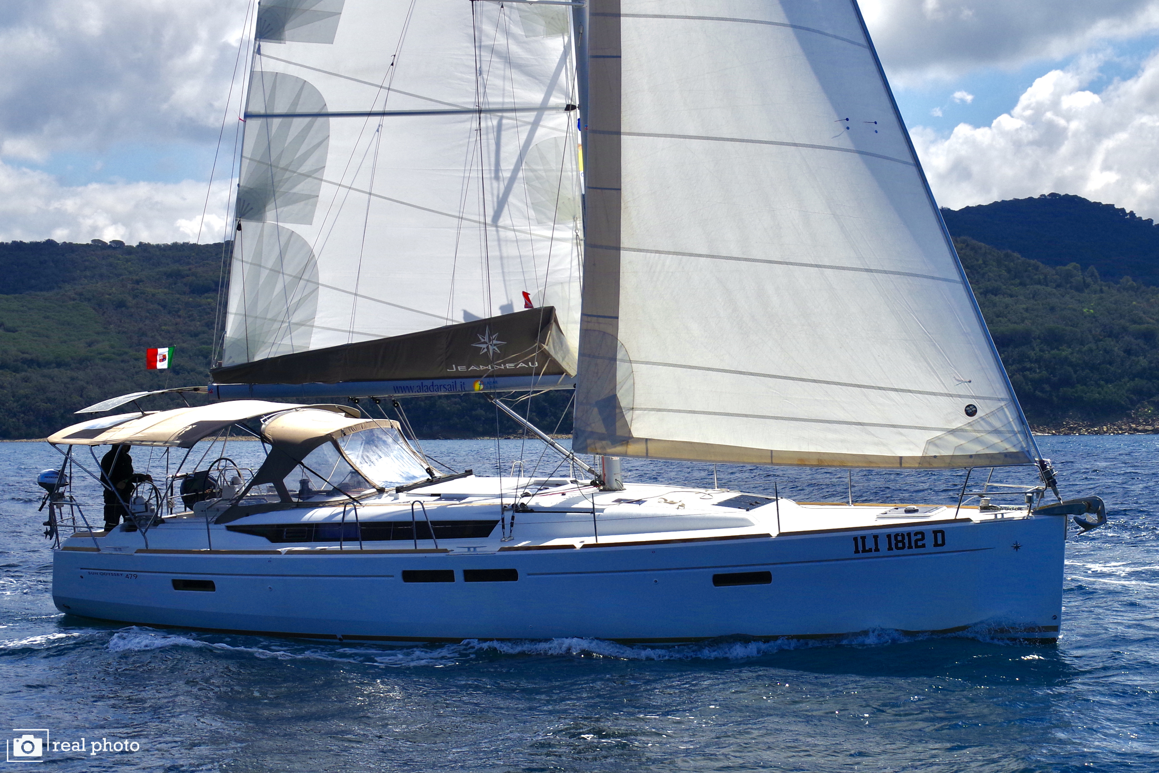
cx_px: 580
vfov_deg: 25.1
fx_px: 1738
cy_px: 386
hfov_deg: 36.9
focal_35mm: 54
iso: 200
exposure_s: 1/800
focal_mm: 36
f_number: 11
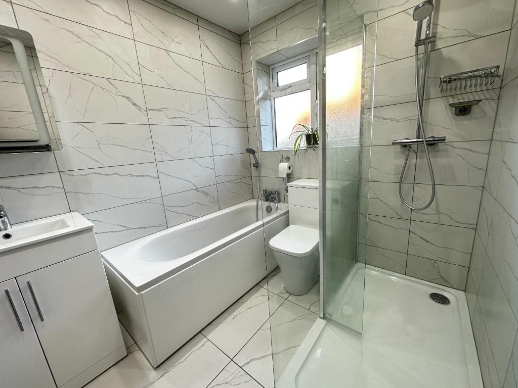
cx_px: 259
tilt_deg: -13.2
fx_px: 209
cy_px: 194
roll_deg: +4.0
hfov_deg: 102.1
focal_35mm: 14
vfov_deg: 85.7
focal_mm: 2.22
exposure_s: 1/100
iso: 160
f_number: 2.2
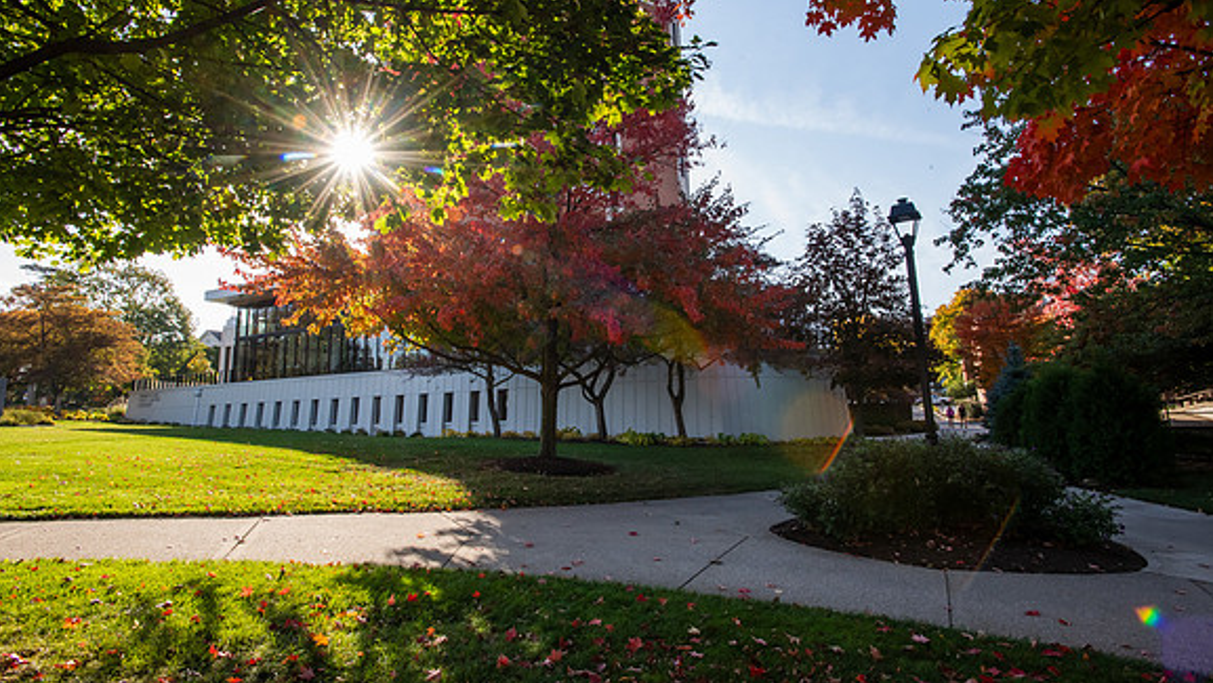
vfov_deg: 55.8
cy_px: 302
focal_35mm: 20
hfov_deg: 86.6
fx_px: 643
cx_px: 608
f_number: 18
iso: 800
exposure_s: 1/125
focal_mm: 19
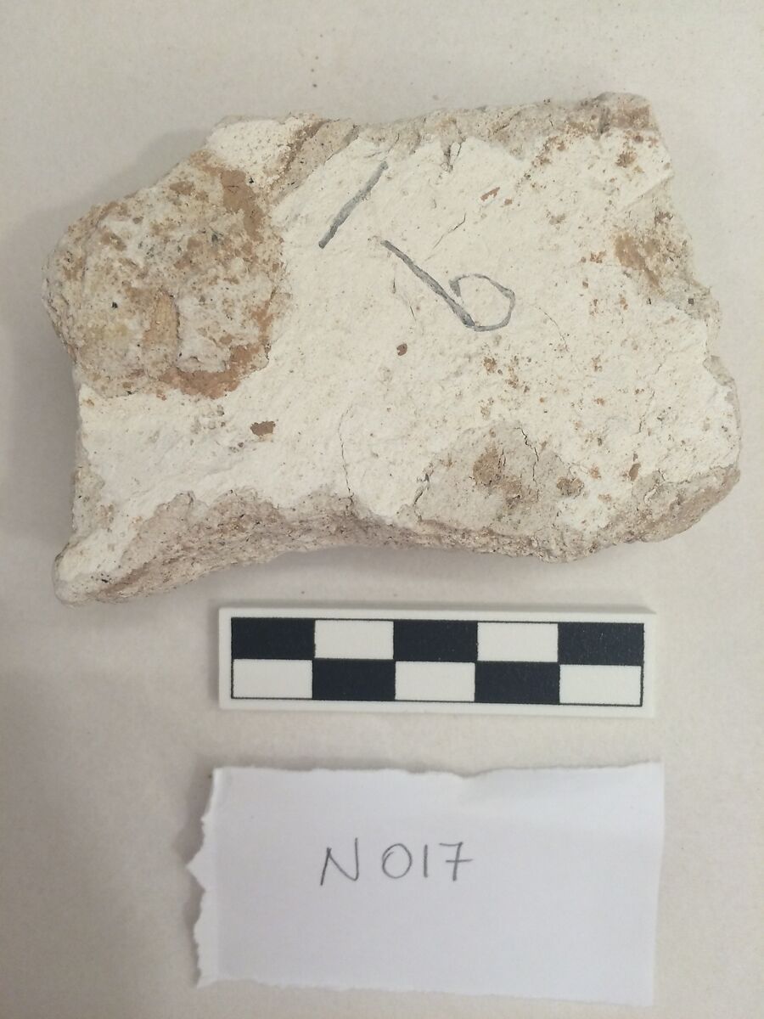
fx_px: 853
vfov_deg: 61.7
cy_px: 510
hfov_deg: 48.2
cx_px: 382
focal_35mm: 29
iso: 64
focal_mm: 4.15
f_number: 2.2
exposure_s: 1/30
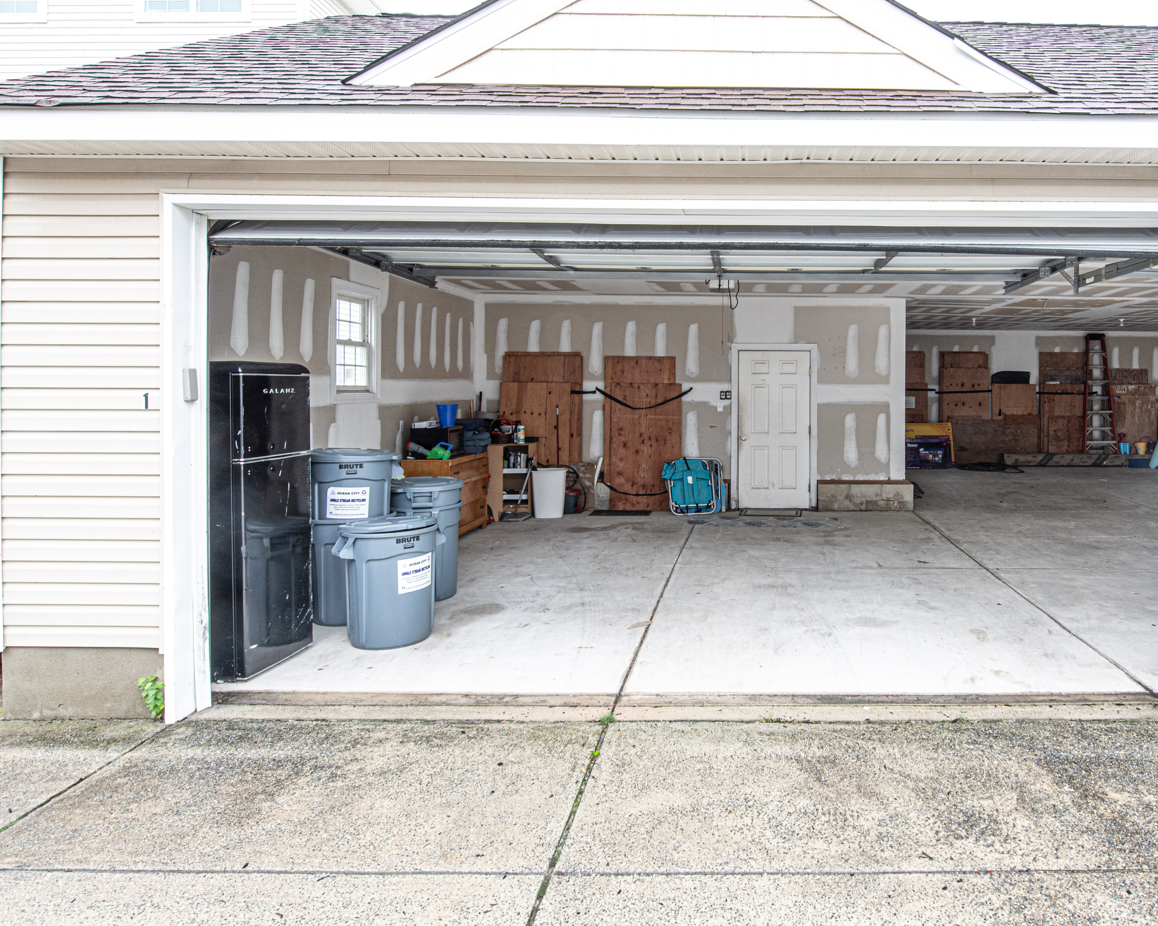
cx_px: 756
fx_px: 754
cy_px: 396
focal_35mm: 22
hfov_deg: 73.1
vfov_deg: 62.8
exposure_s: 1/30
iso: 280
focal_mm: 14
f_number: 9
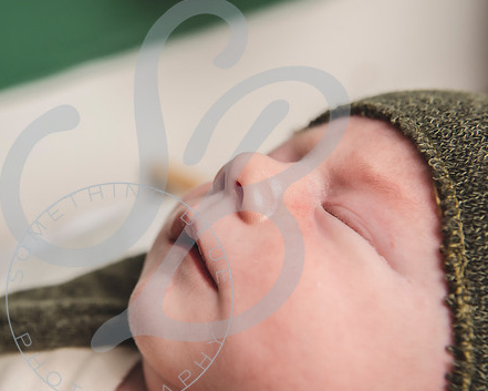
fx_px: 607
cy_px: 203
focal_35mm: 42
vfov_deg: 35.7
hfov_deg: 43.4
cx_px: 175
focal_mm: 34
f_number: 6.3
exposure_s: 1/160
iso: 800
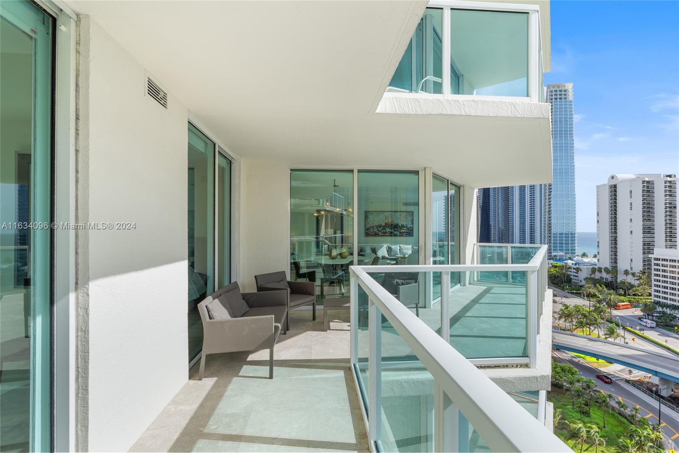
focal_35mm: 16
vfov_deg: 72.0
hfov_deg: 95.0
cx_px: 340
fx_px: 311
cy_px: 226
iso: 250
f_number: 9
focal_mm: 16.5
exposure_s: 1/80
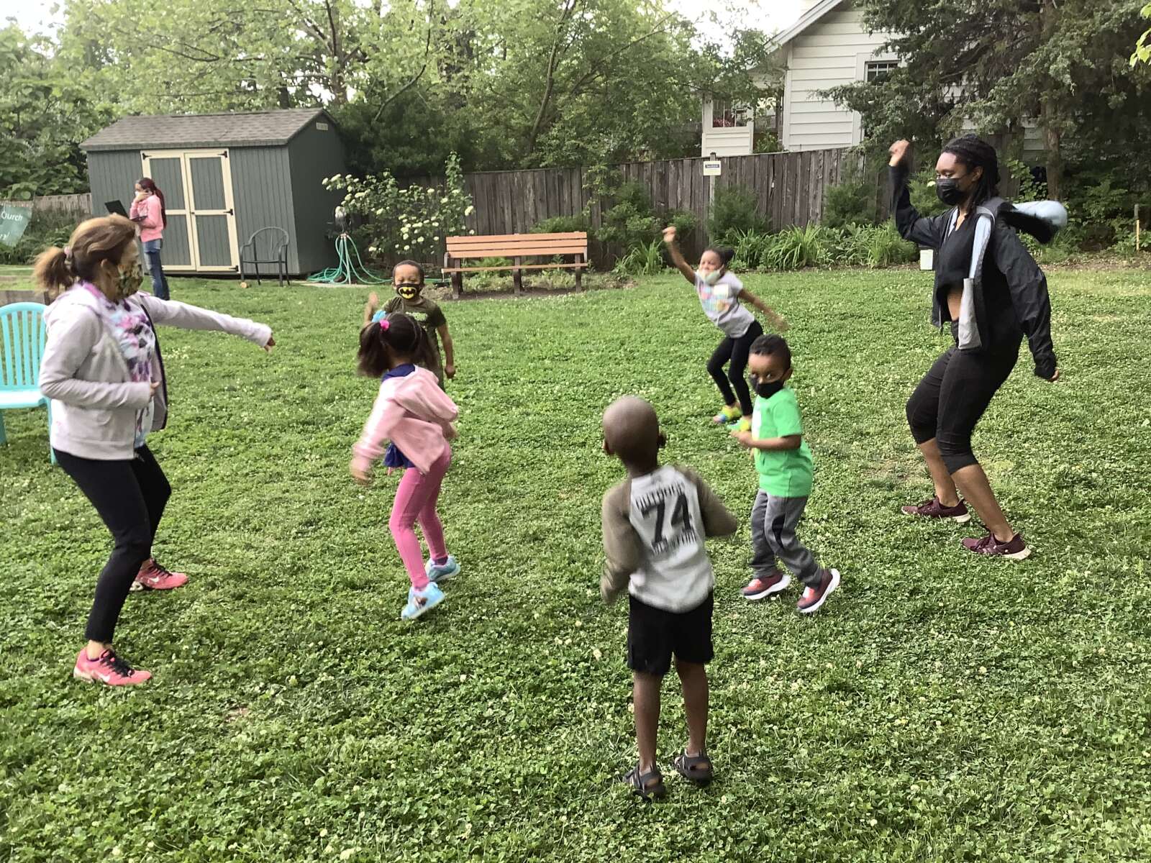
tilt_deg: -16.4
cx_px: 576
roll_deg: +1.1
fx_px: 1031
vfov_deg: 45.4
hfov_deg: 58.4
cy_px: 432
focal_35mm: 31
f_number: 2.4
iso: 50
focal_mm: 3.3
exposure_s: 1/60
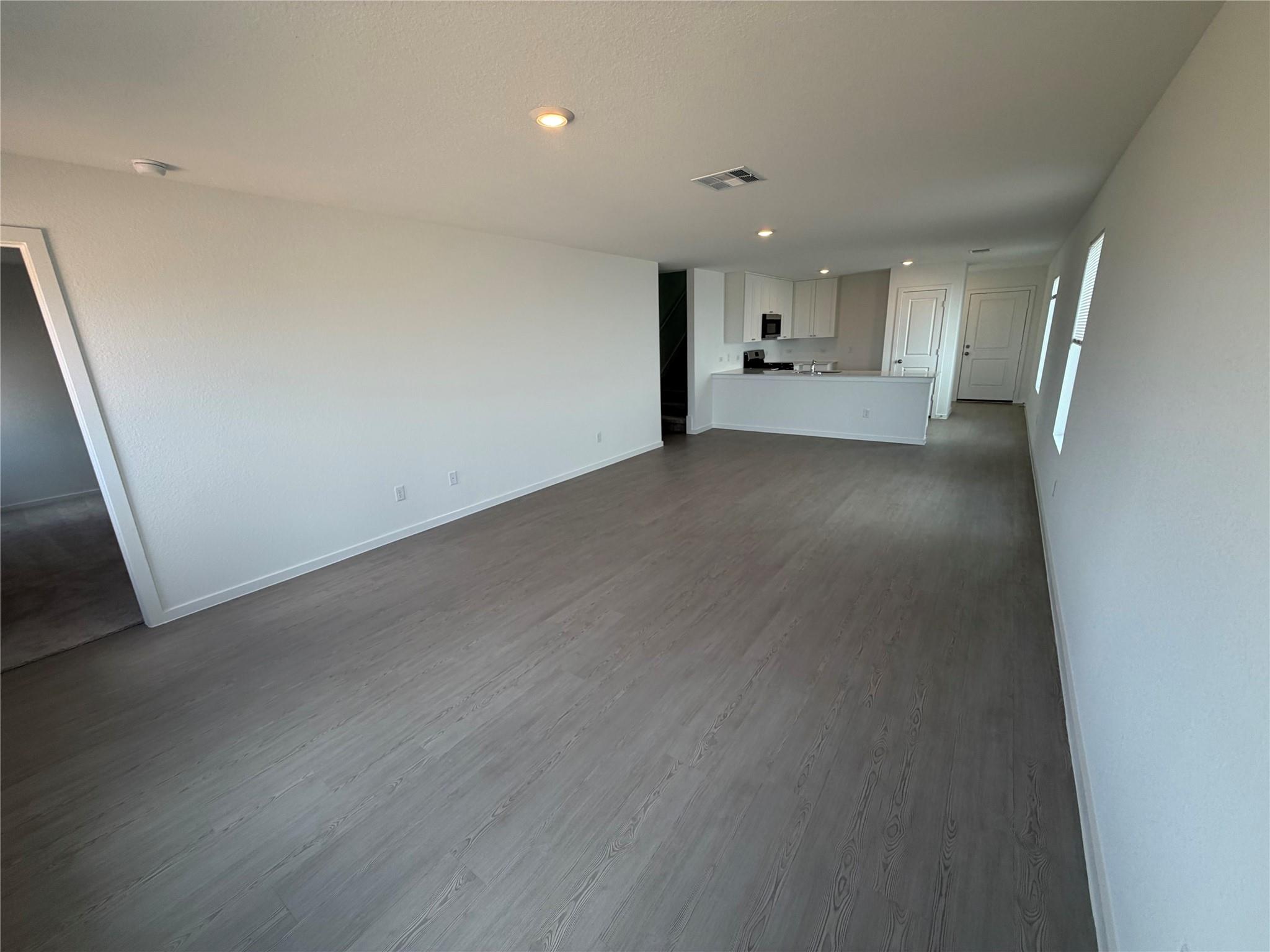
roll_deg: +2.4
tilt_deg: -13.6
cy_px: 476
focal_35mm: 14
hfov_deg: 102.1
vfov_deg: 85.7
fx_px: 514
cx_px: 635
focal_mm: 2.22
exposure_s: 1/123
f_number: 2.2
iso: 50
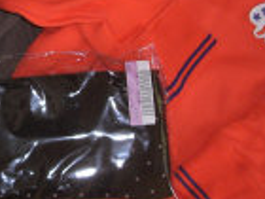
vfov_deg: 15.0
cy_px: 47
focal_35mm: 98
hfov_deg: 19.6
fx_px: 750
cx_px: 23
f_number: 2.7
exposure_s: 1/60
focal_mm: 6.2
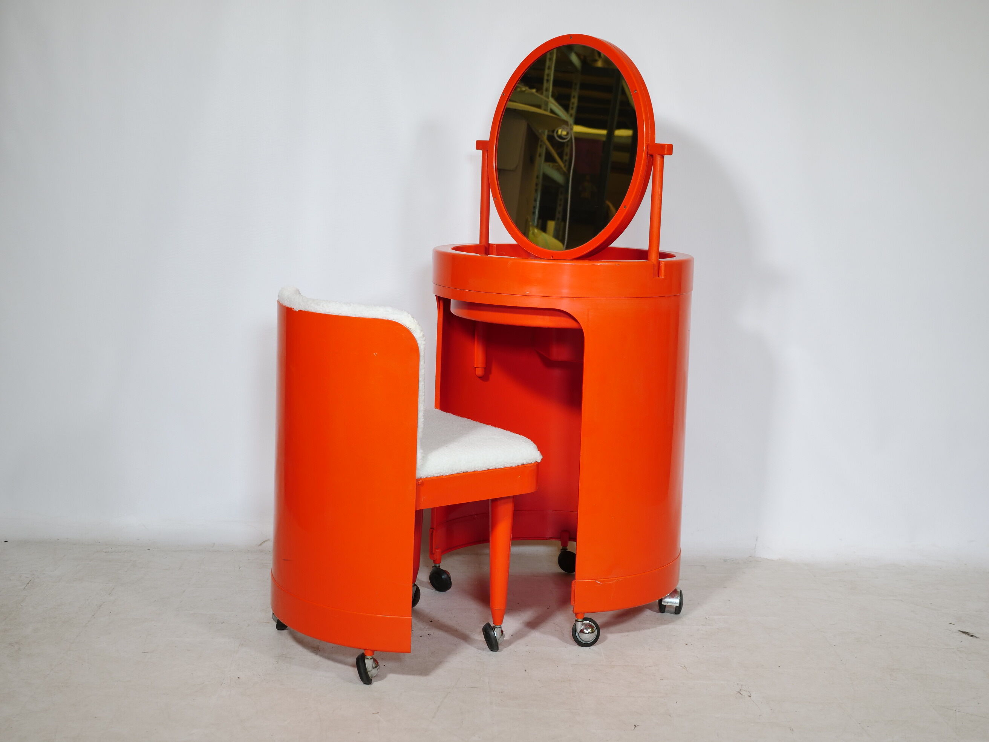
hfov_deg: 38.2
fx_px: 1429
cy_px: 371
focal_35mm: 50
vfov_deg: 29.1
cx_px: 494
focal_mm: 25
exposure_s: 1/60
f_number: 3.5
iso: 200
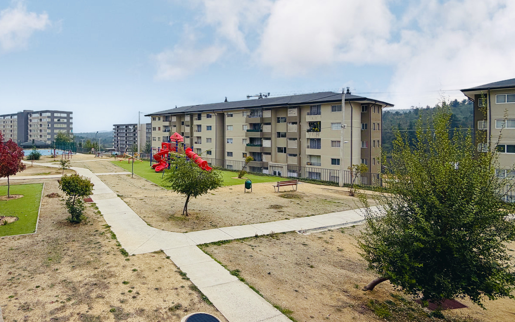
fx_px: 295
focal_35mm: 21
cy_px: 132
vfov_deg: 56.9
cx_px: 173
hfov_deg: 79.7
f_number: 2.2
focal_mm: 2.22
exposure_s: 1/1145
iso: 20
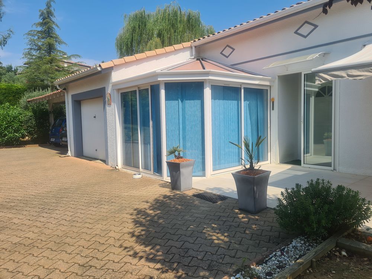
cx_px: 186
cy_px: 140
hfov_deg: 67.3
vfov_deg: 53.1
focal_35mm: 26
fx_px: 279
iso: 50
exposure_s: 1/2816
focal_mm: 5.4
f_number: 1.8
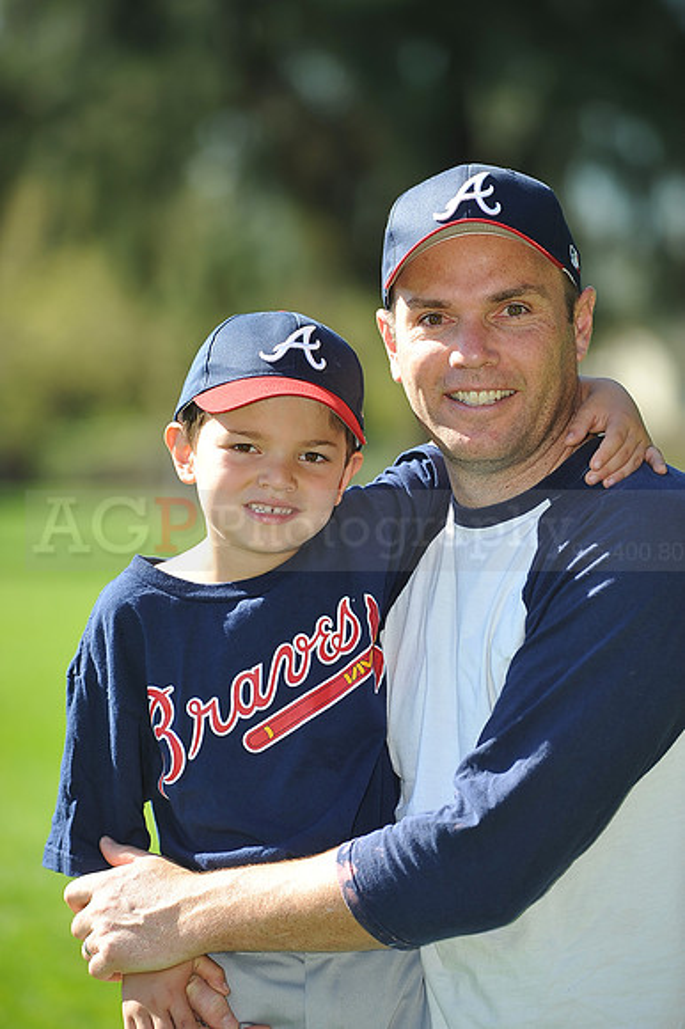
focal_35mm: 200
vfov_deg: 10.3
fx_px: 5715
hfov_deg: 6.9
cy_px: 514
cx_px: 342
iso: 200
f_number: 4.5
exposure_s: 1/640
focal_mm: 200
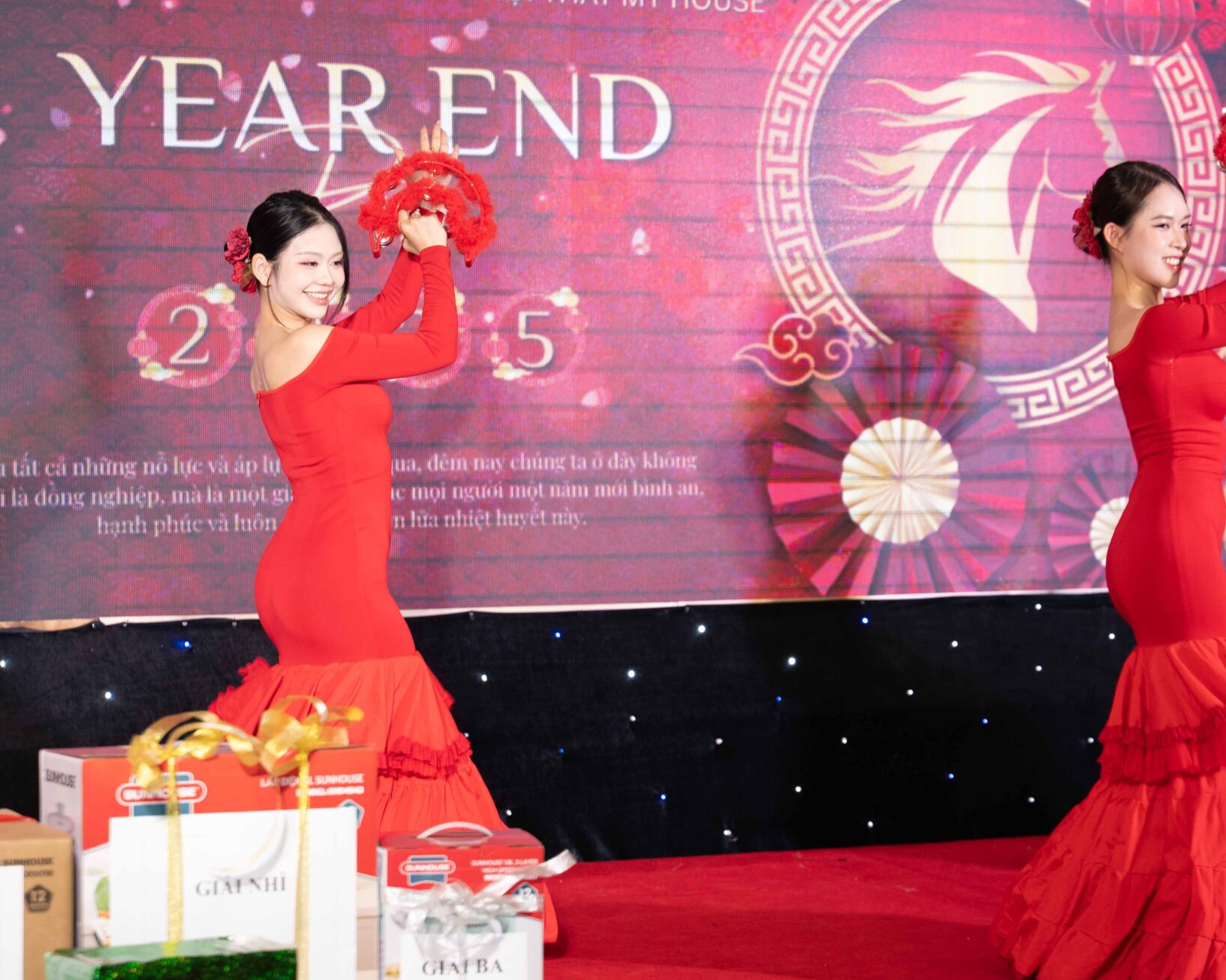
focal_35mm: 103
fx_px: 3737
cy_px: 452
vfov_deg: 14.9
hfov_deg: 18.5
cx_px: 912
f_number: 4
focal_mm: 70
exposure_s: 1/125
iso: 640
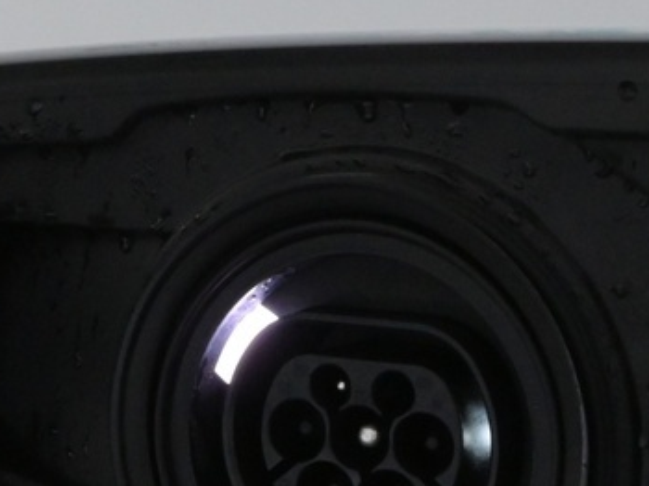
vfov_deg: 10.5
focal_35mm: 140
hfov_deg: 13.7
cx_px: -106
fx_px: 2627
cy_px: 375
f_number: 6.3
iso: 2500
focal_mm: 21
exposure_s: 1/160
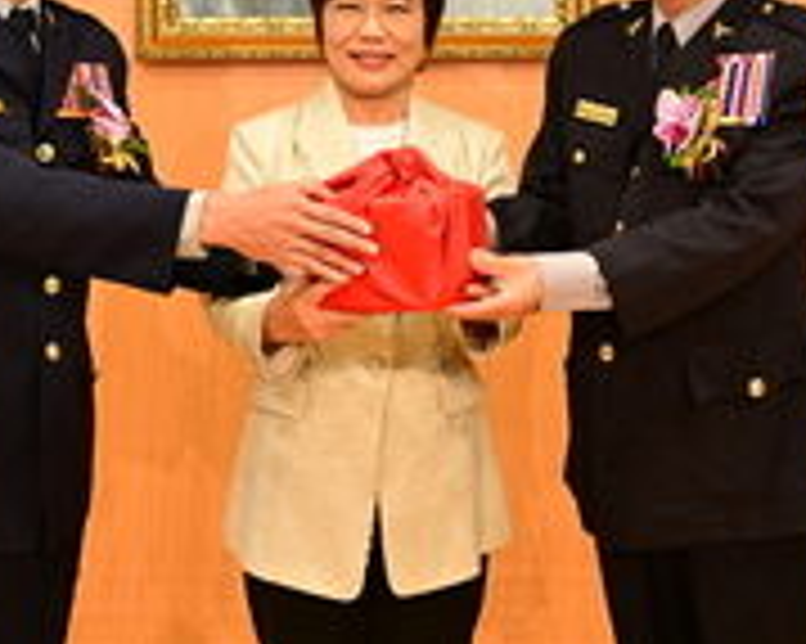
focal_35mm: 67
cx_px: 401
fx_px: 1597
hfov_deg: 28.3
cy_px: 83
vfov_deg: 22.3
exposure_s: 1/200
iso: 5000
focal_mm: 32
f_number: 8
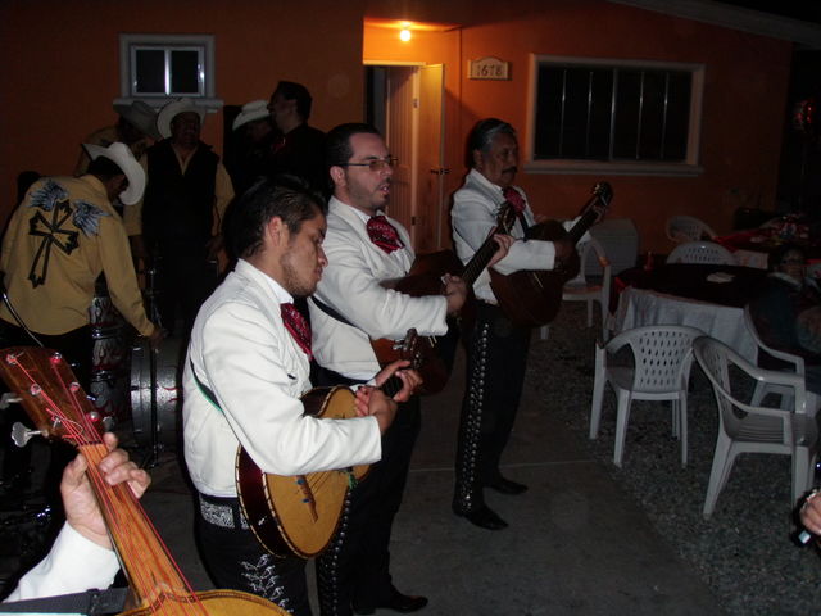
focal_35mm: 38
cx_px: 410
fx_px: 901
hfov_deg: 49.0
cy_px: 308
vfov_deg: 37.7
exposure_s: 1/30
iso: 200
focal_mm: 6.7
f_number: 3.5
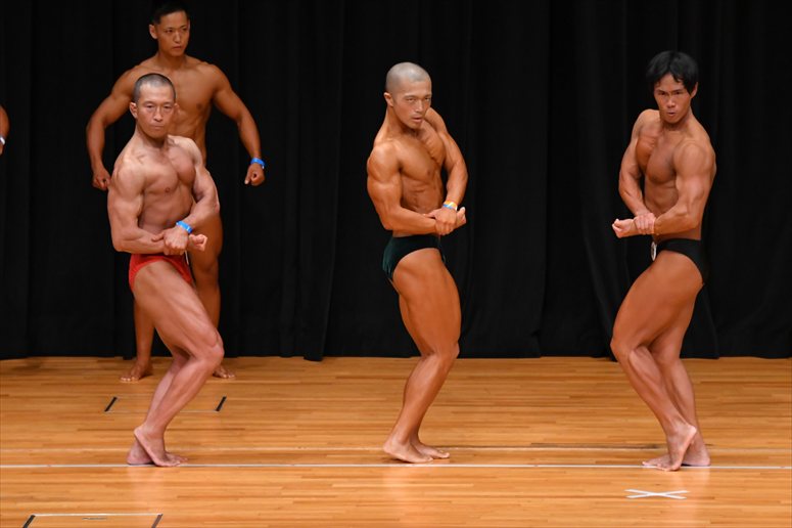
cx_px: 396
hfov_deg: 8.1
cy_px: 264
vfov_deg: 5.4
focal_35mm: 255
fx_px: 5607
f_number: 5.6
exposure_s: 1/400
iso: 3200
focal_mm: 170
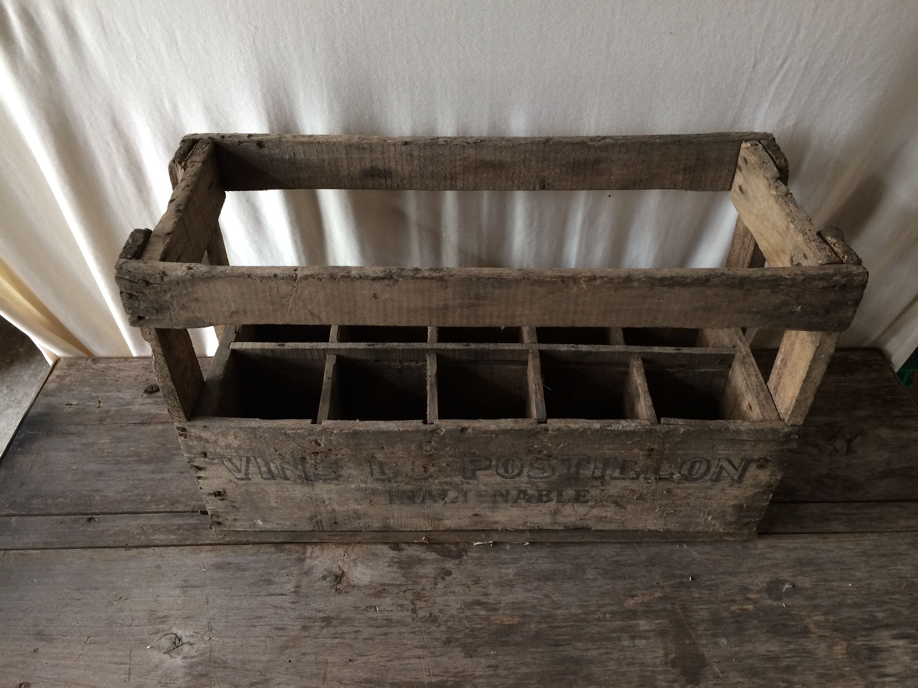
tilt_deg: -41.7
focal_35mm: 29
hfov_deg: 61.7
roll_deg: +0.6
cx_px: 459
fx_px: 769
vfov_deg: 48.2
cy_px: 344
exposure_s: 1/33
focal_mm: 4.15
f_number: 2.2
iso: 64
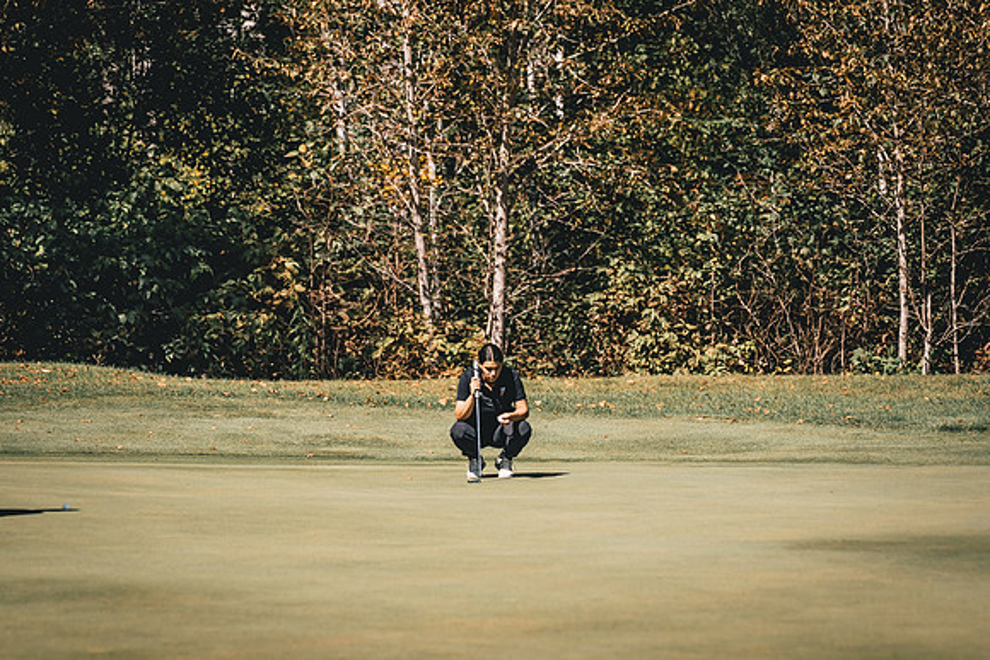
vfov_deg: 5.5
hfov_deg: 8.2
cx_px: 486
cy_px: 440
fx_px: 6916
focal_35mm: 251
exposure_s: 1/5000
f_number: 2.8
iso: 400
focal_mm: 150
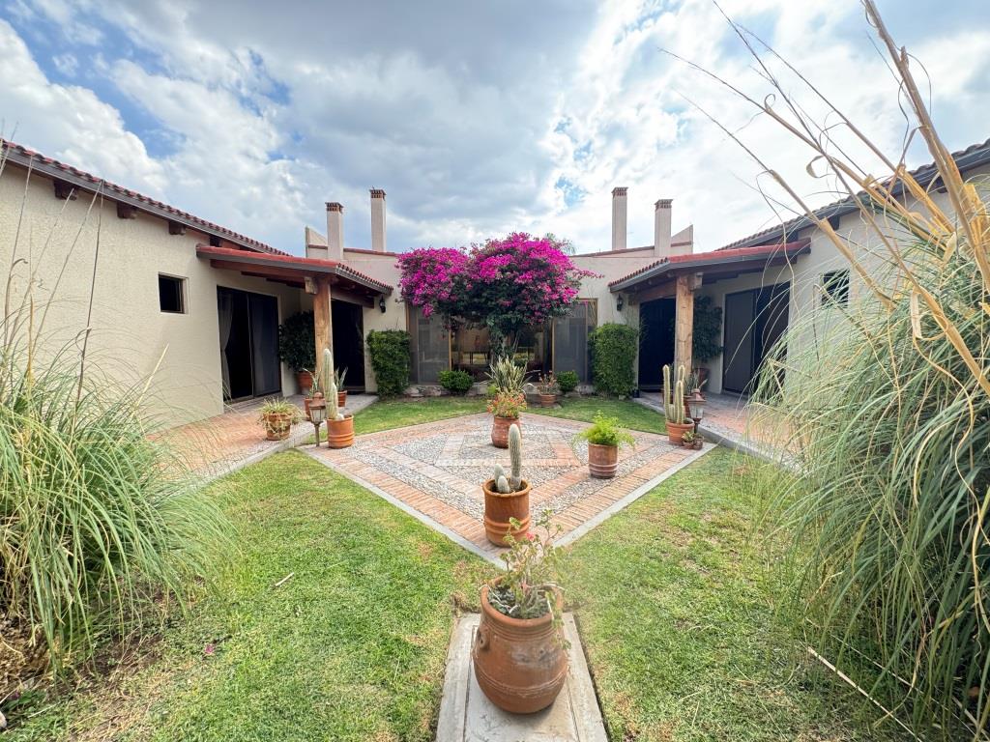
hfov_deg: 102.1
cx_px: 495
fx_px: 400
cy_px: 371
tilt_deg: -4.1
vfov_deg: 85.7
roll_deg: +1.3
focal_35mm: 14
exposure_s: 1/201
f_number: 2.2
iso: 40
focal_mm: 2.22
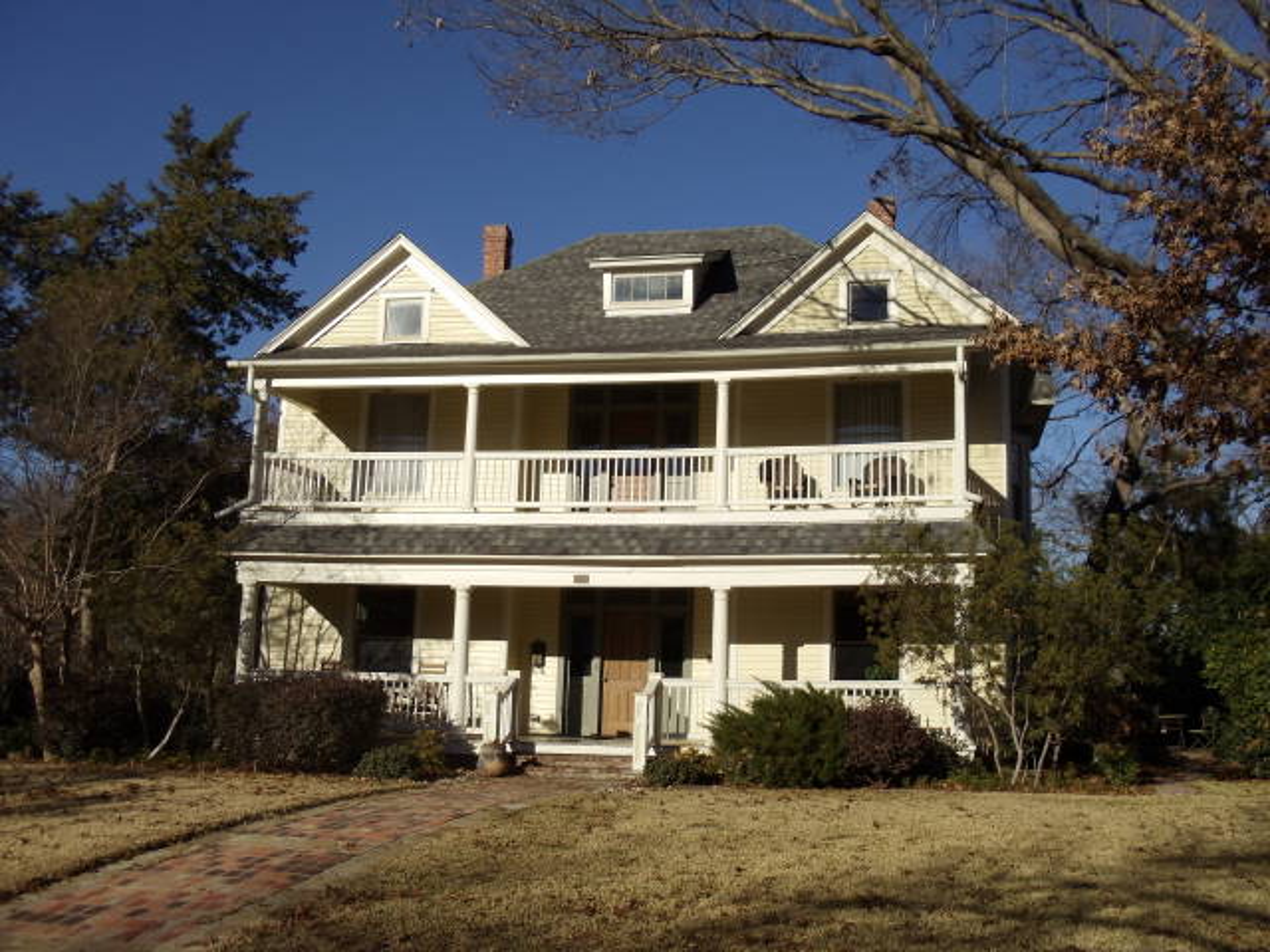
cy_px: 476
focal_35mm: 50
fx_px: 1834
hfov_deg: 38.2
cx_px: 635
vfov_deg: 29.1
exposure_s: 1/320
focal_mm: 6.81
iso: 80
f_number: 7.5
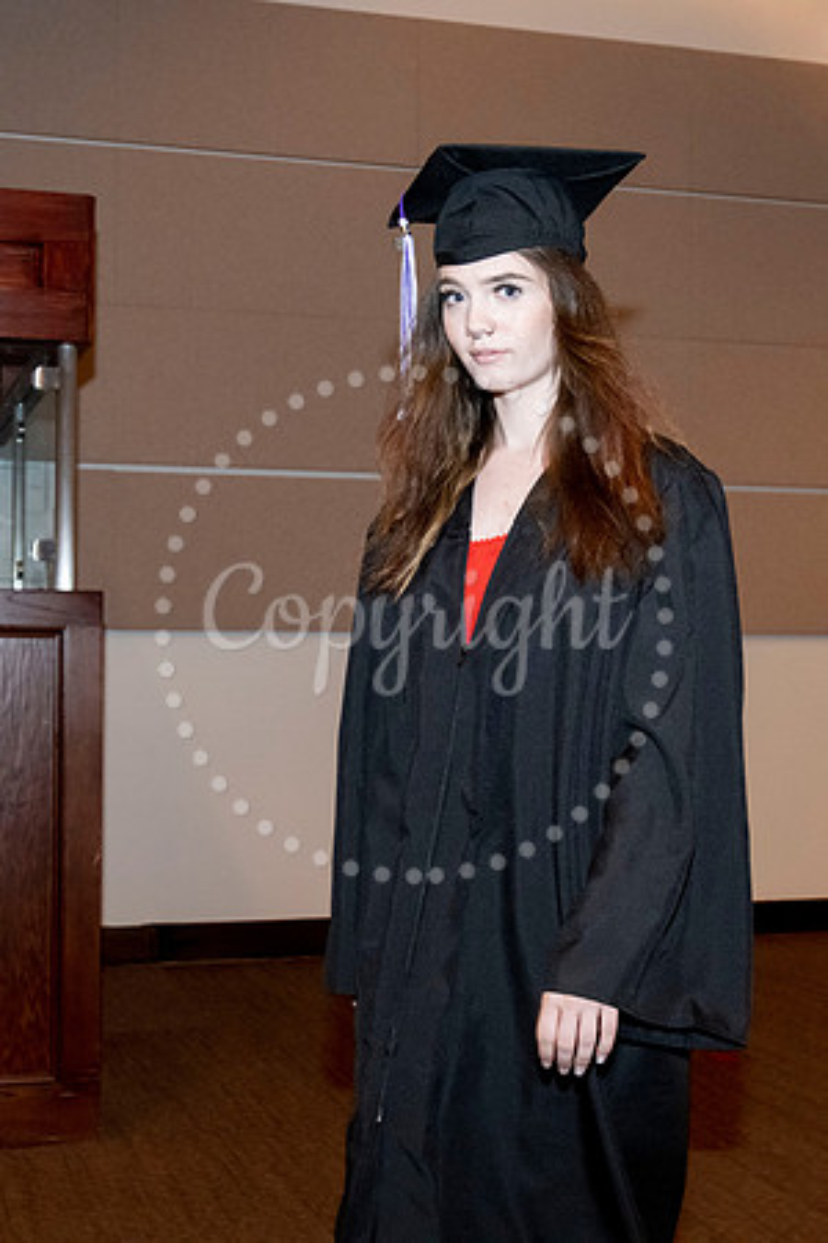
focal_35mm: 53
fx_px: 1811
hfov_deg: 25.8
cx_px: 414
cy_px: 622
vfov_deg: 37.9
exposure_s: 1/200
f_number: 7.1
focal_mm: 35
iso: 6400
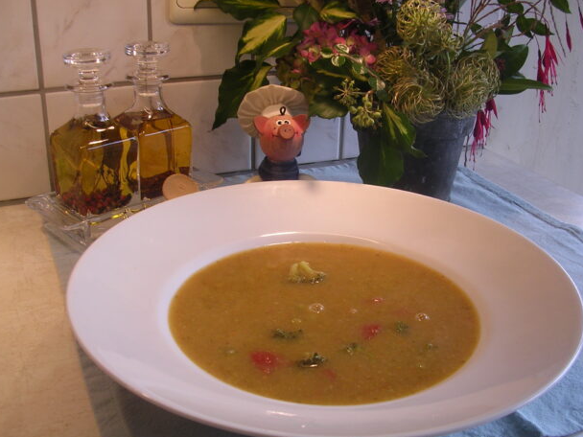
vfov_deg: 36.0
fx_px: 674
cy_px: 221
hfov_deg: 46.8
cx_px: 293
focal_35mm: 40
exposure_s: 1/64.4
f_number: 2.8
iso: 100
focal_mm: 5.8
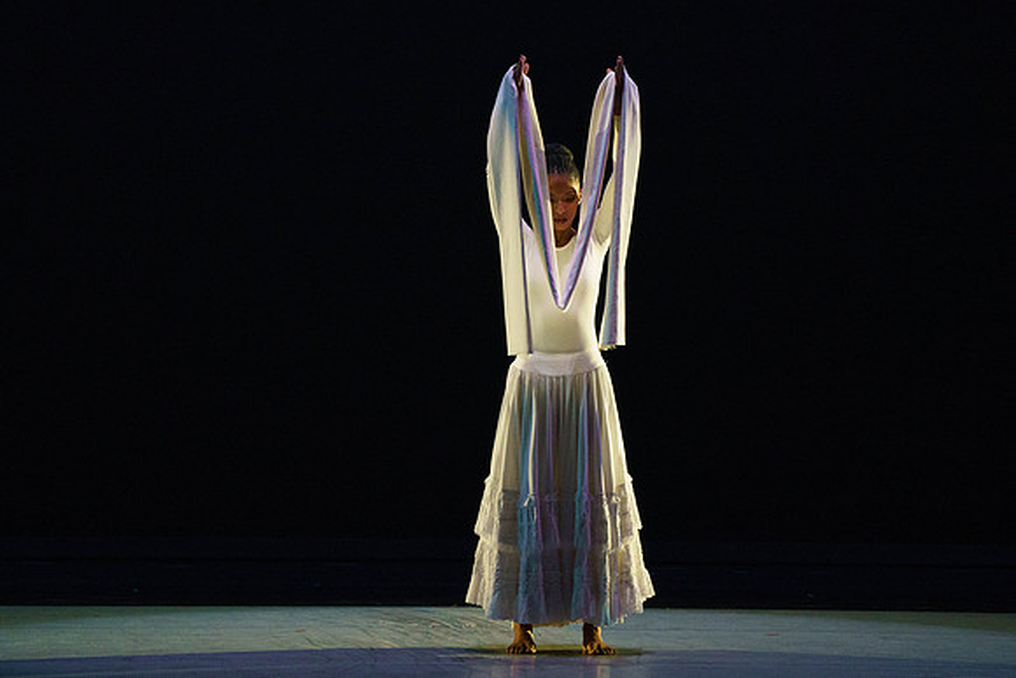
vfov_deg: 3.4
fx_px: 11469
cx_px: 491
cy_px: 306
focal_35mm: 406
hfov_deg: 5.1
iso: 8000
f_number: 6.3
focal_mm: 342
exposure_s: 1/400
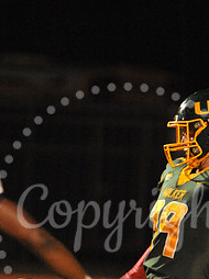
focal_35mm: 988
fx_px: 7967
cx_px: 125
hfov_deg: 1.5
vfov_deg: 2.0
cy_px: 214
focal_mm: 450
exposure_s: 1/200
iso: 6400
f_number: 6.3
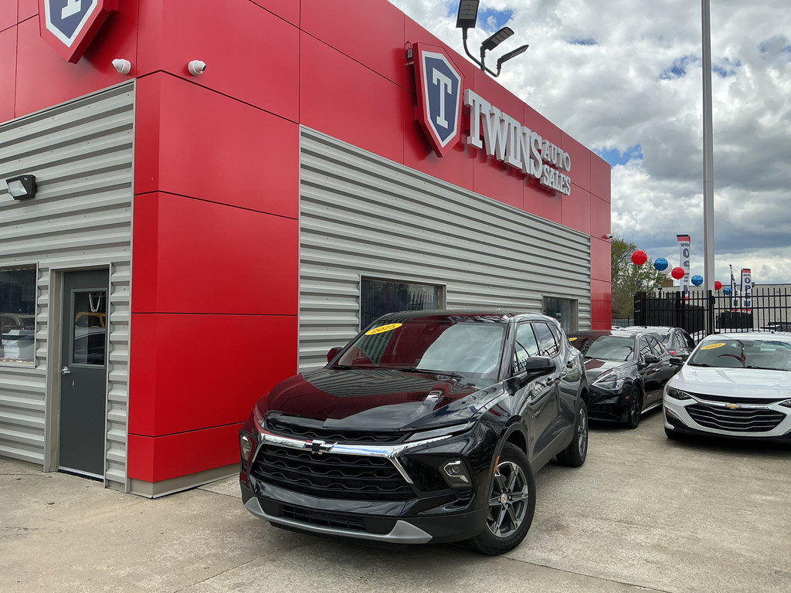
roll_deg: -0.1
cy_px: 296
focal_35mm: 29
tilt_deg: +2.2
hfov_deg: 61.7
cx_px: 396
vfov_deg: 48.2
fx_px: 663
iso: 25
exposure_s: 1/1076
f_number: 1.8
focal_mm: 3
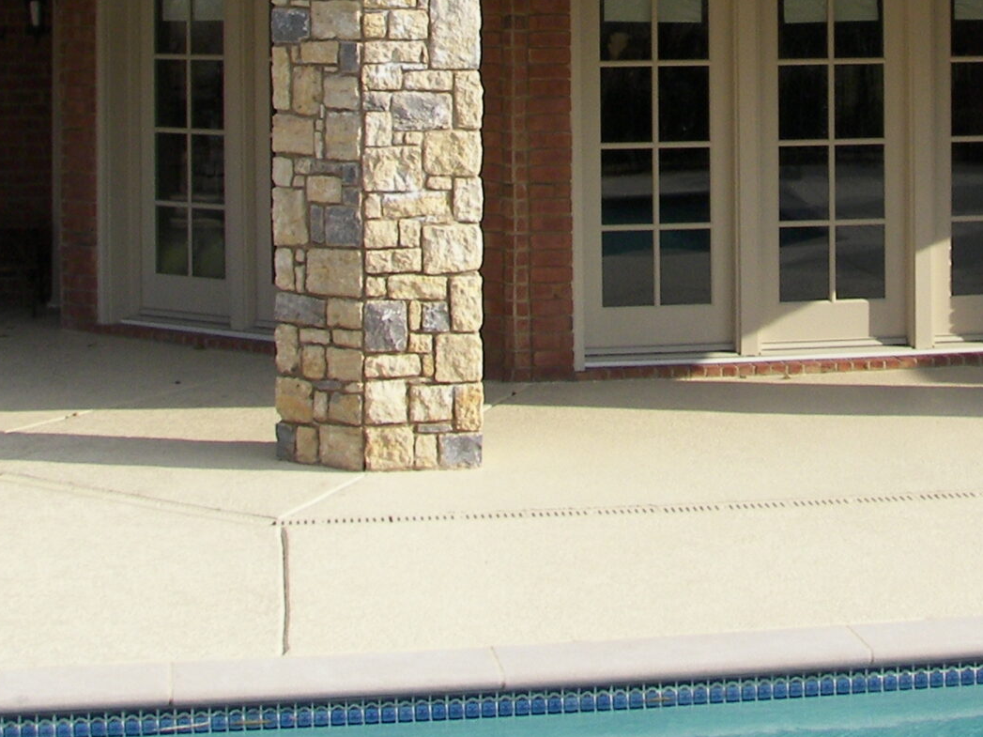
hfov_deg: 22.0
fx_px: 2499
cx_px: 755
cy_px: -107
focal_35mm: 88
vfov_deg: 16.2
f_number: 4
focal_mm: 6
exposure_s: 1/640
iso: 64
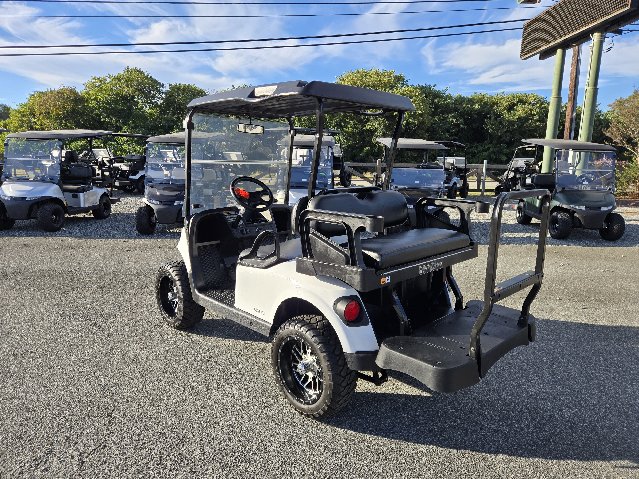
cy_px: 240
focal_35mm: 23
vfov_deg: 58.9
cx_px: 320
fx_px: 425
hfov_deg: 73.9
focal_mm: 5.4
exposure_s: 1/1142
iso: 25
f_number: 1.8
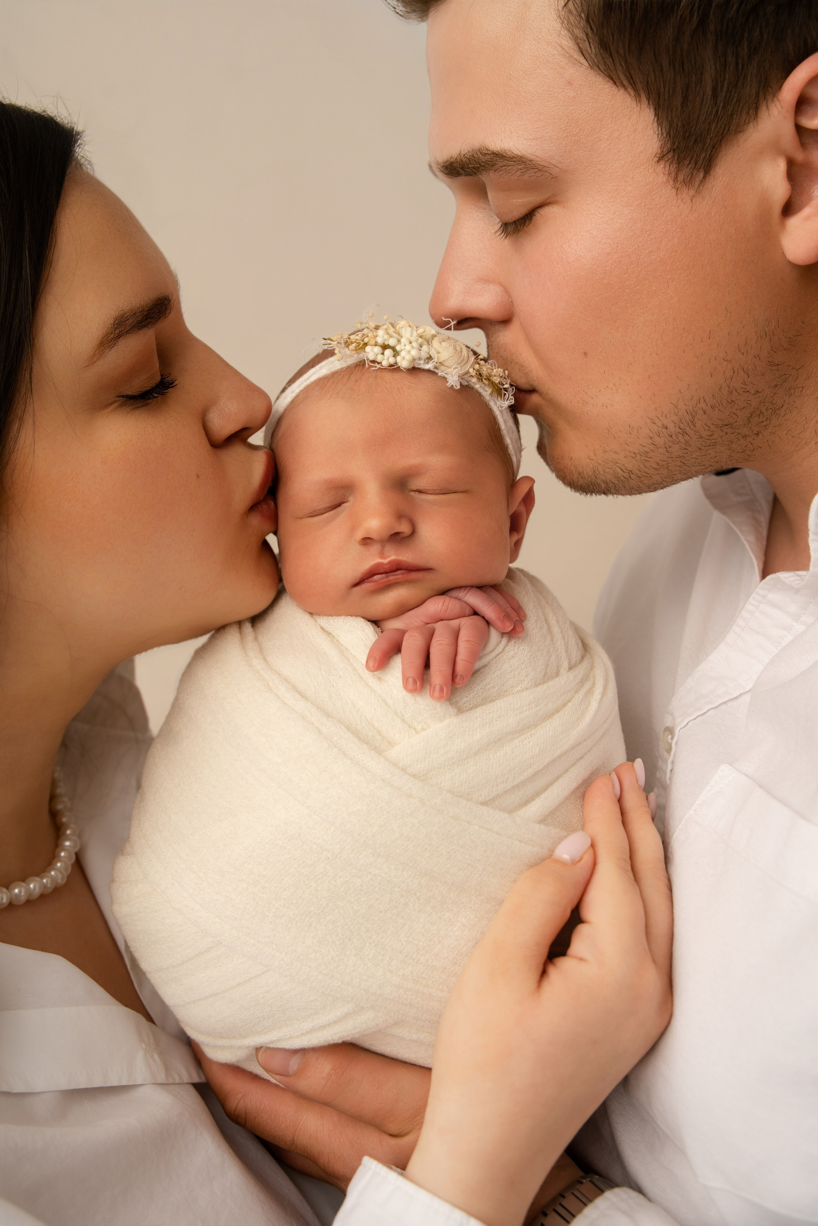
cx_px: 409
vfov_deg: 46.4
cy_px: 613
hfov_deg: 31.9
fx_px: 1431
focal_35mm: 42
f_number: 5.6
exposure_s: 1/160
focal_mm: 42
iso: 125
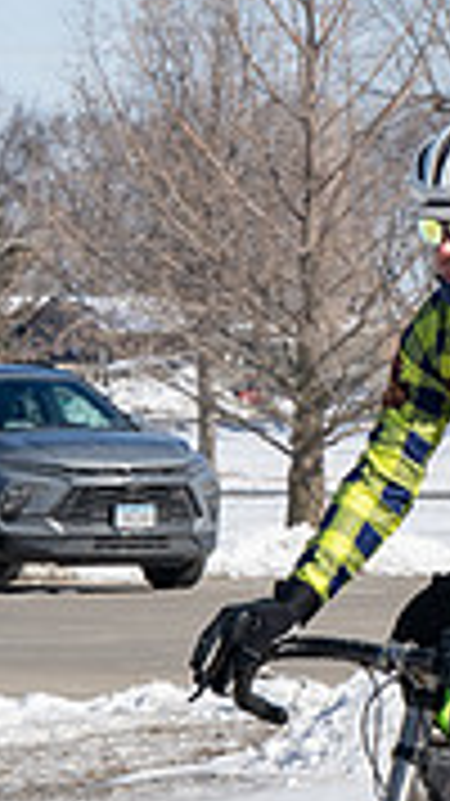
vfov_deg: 5.7
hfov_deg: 3.2
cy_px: 323
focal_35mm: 380
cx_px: 446
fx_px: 8069
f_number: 10
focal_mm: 70
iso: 250
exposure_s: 1/500
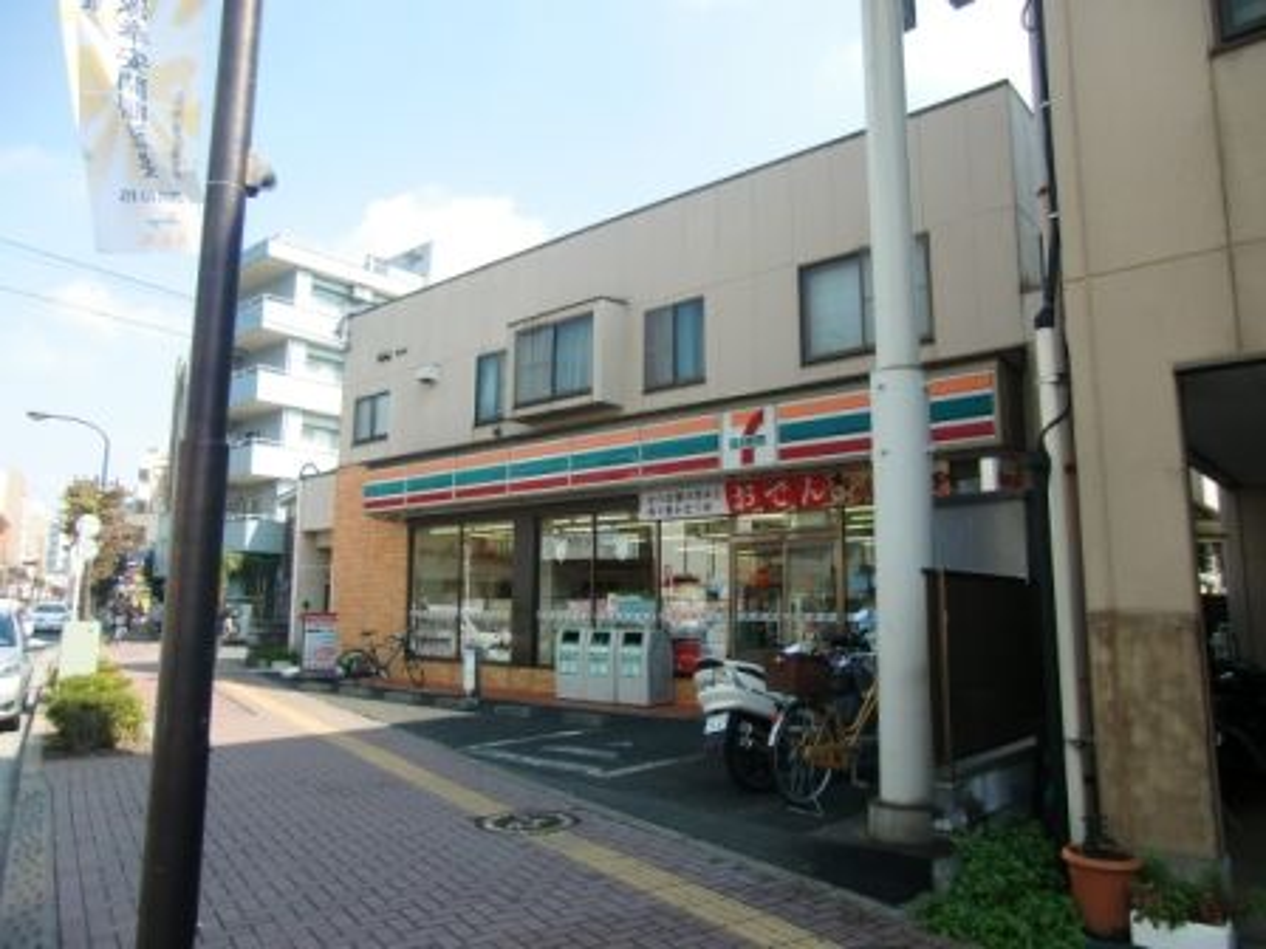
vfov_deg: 56.8
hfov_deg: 71.6
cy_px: 474
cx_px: 633
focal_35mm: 24
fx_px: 878
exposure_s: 1/400
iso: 64
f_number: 3.2
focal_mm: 4.3
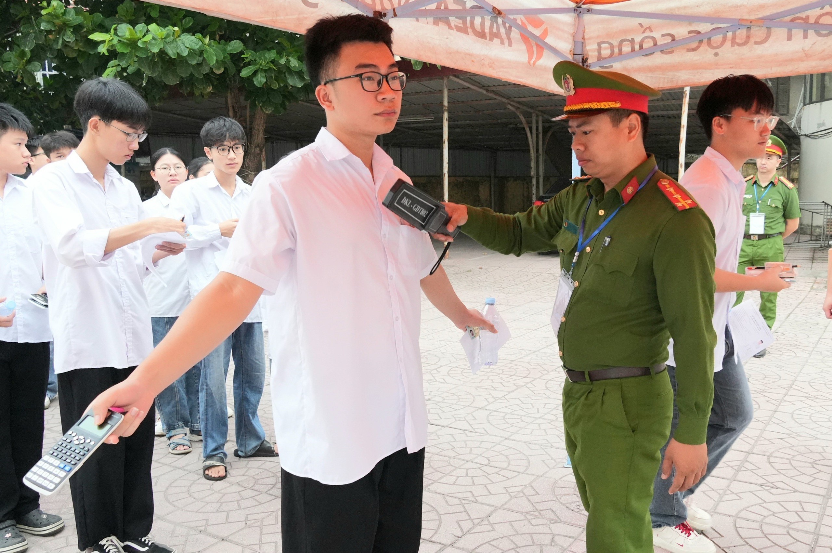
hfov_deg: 67.4
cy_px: 276
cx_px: 416
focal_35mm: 27
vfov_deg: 47.8
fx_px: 623
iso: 3200
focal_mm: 18
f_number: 5.6
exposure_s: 1/400
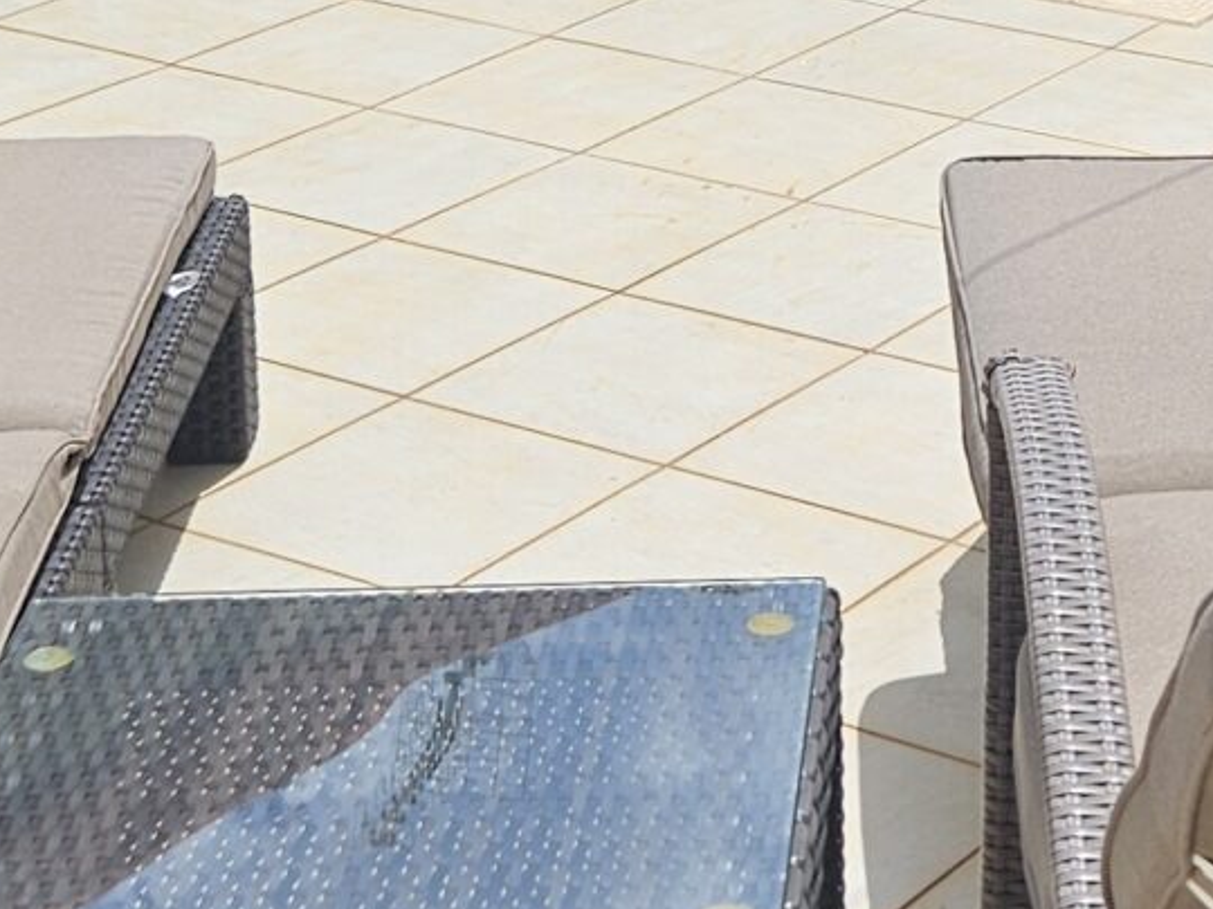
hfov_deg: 17.6
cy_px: -435
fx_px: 3820
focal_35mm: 109
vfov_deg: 12.9
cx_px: 1222
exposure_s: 1/3203
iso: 25
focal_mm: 5.4
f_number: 1.8
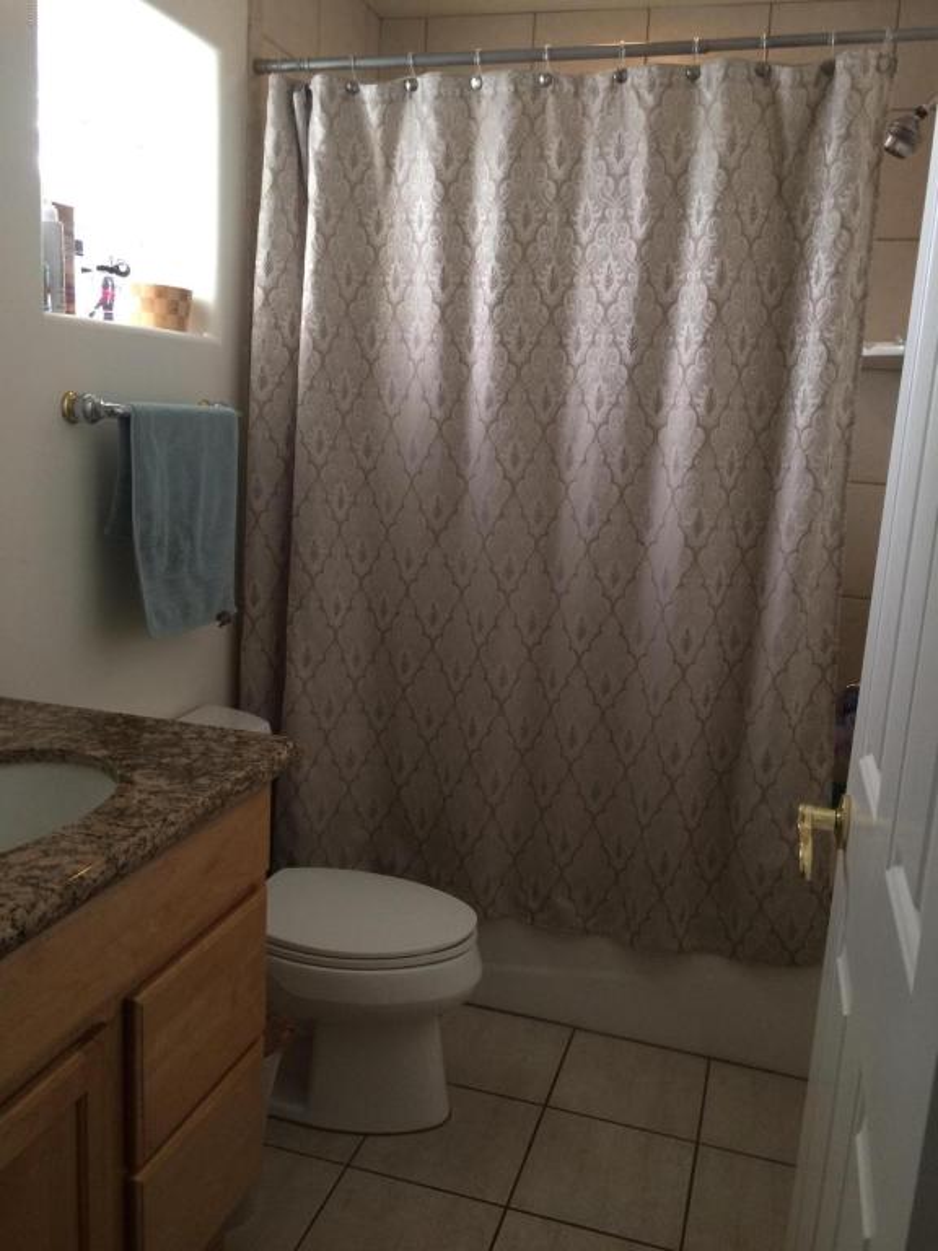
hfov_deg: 48.2
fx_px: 1048
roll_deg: -0.9
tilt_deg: -9.8
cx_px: 469
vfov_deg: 61.7
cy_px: 626
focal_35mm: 29
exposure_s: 1/30
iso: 160
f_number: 2.2
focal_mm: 4.15
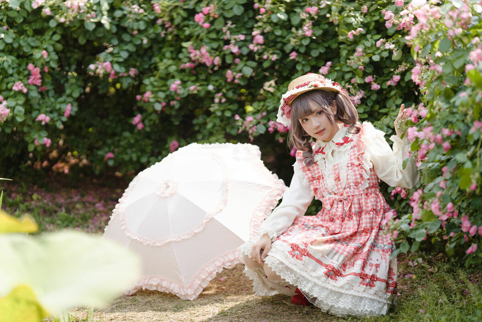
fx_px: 1138
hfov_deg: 23.9
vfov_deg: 16.1
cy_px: 161
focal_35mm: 85
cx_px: 241
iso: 100
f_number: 1.4
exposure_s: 1/4000
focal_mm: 85
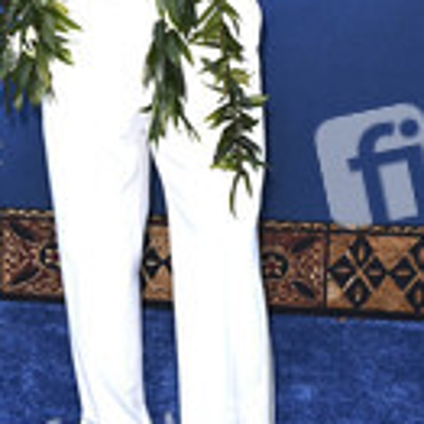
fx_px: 1441
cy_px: -10
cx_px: 188
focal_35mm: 104
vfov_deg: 16.4
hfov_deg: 16.7
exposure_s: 1/250
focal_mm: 40
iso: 1000
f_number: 6.3
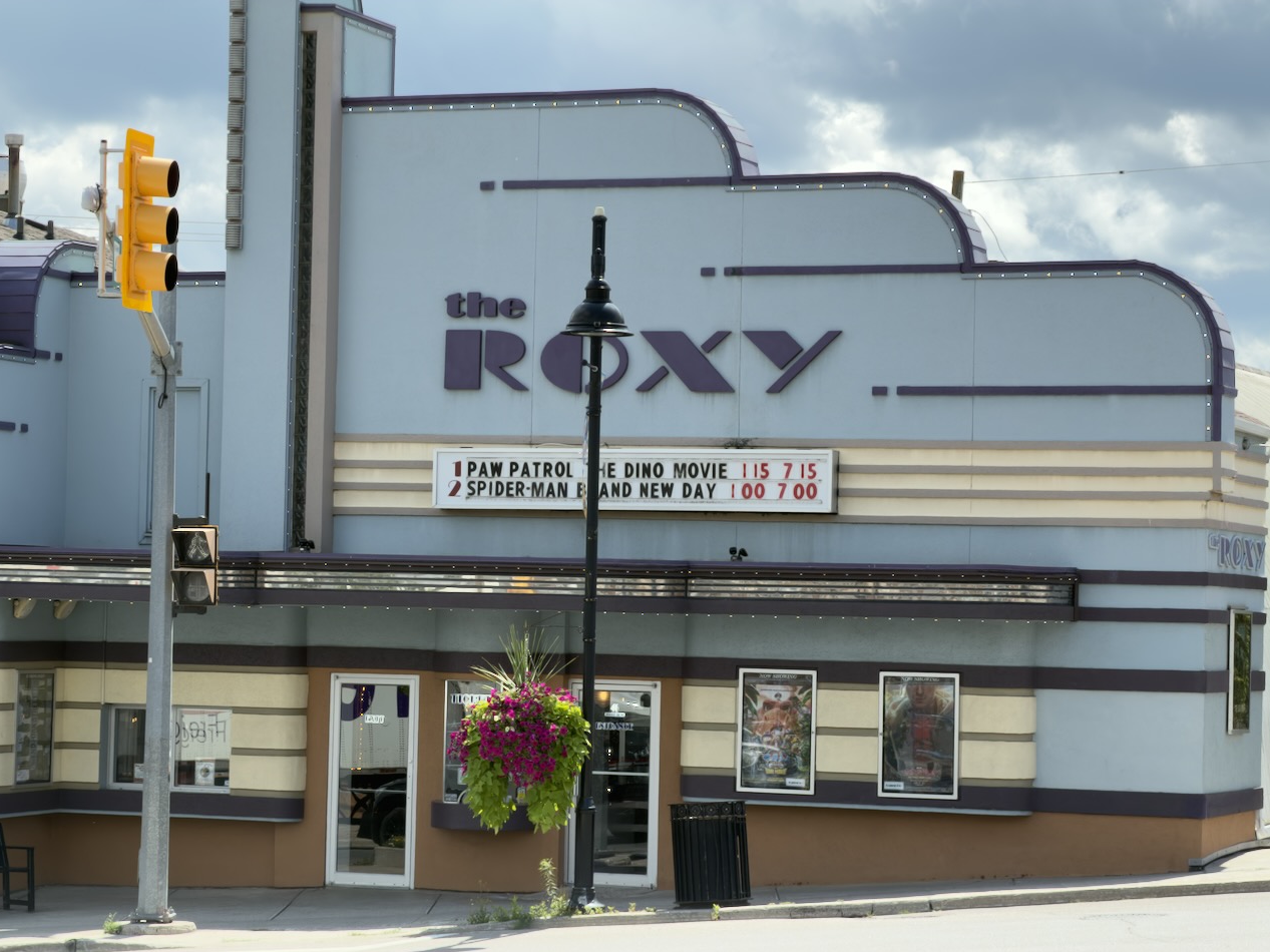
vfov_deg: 14.6
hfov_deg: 19.5
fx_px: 3705
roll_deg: -1.2
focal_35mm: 101
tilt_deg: +1.7
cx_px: 636
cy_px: 473
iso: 32
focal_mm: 16.89
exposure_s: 1/638
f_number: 2.8
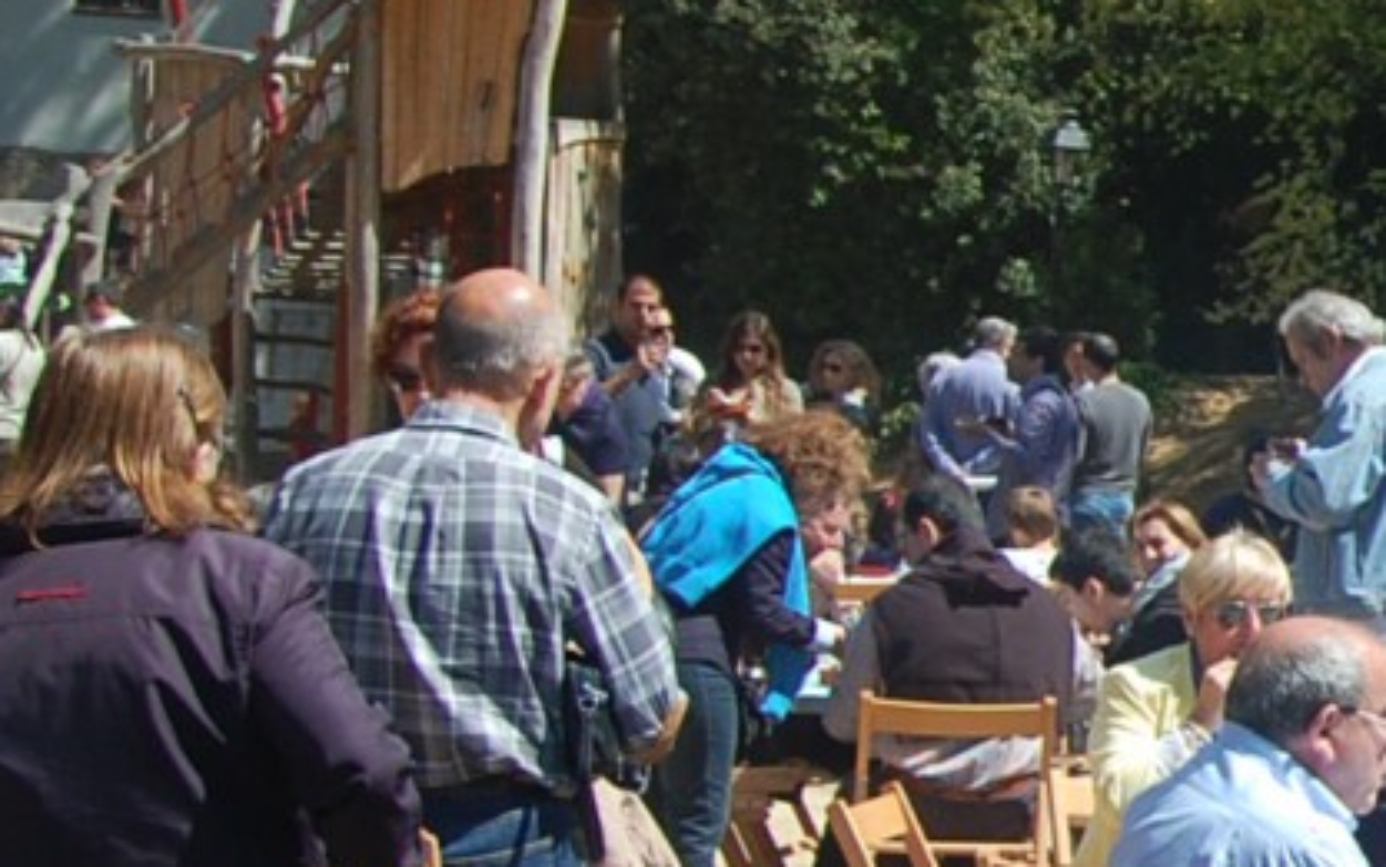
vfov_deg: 11.2
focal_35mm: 117
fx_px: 4421
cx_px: 2569
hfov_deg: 15.2
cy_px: 546
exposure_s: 1/320
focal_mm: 20
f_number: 9
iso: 200
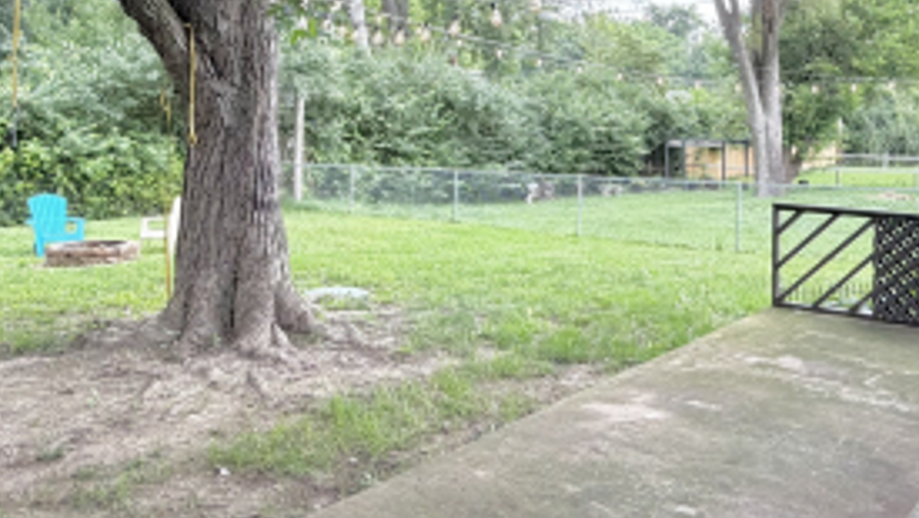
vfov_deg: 31.3
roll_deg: -1.4
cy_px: 110
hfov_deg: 53.7
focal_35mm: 37
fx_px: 902
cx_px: 533
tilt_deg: +0.2
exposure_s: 1/136
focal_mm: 2.22
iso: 64
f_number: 2.2
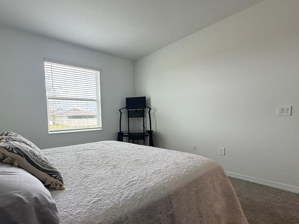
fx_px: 155
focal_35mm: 18
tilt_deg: -5.2
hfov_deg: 86.6
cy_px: 130
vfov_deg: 71.1
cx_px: 119
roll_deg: +2.1
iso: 200
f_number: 2.2
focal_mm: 2.22
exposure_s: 1/120
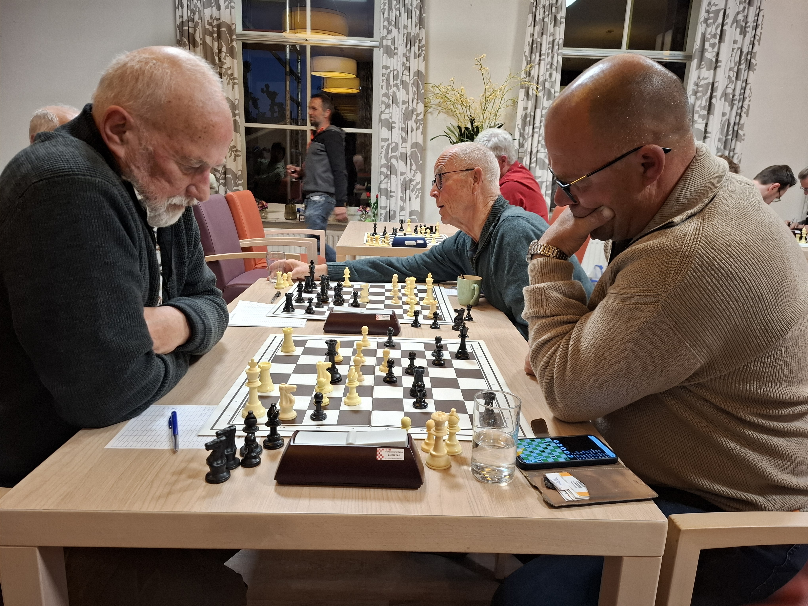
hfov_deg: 73.9
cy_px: 303
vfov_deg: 58.9
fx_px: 537
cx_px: 404
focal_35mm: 23
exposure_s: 1/33
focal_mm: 5.54
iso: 250
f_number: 1.8
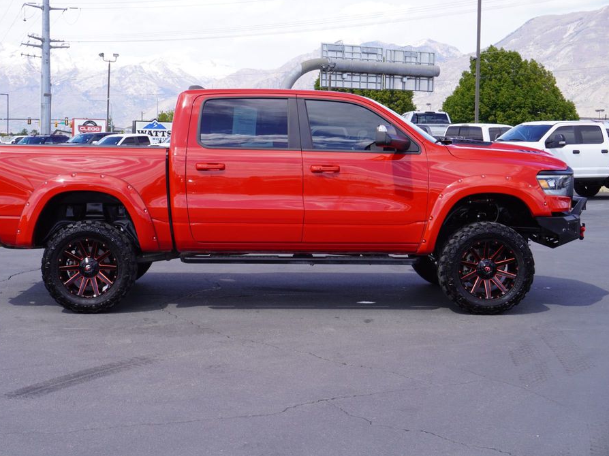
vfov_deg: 26.8
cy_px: 230
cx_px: 263
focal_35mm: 55
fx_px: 959
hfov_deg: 35.2
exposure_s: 1/100
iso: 100
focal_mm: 33
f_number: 9
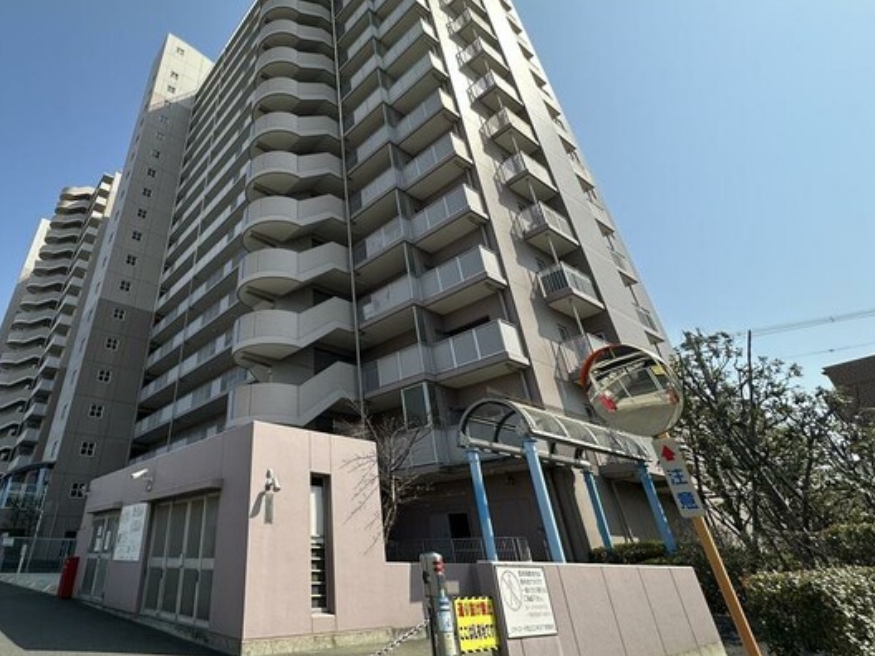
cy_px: 248
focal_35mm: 19
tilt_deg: +32.9
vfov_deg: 67.7
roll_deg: -1.3
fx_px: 480
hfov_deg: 81.6
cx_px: 286
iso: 50
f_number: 2.2
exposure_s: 1/1261
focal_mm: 2.22
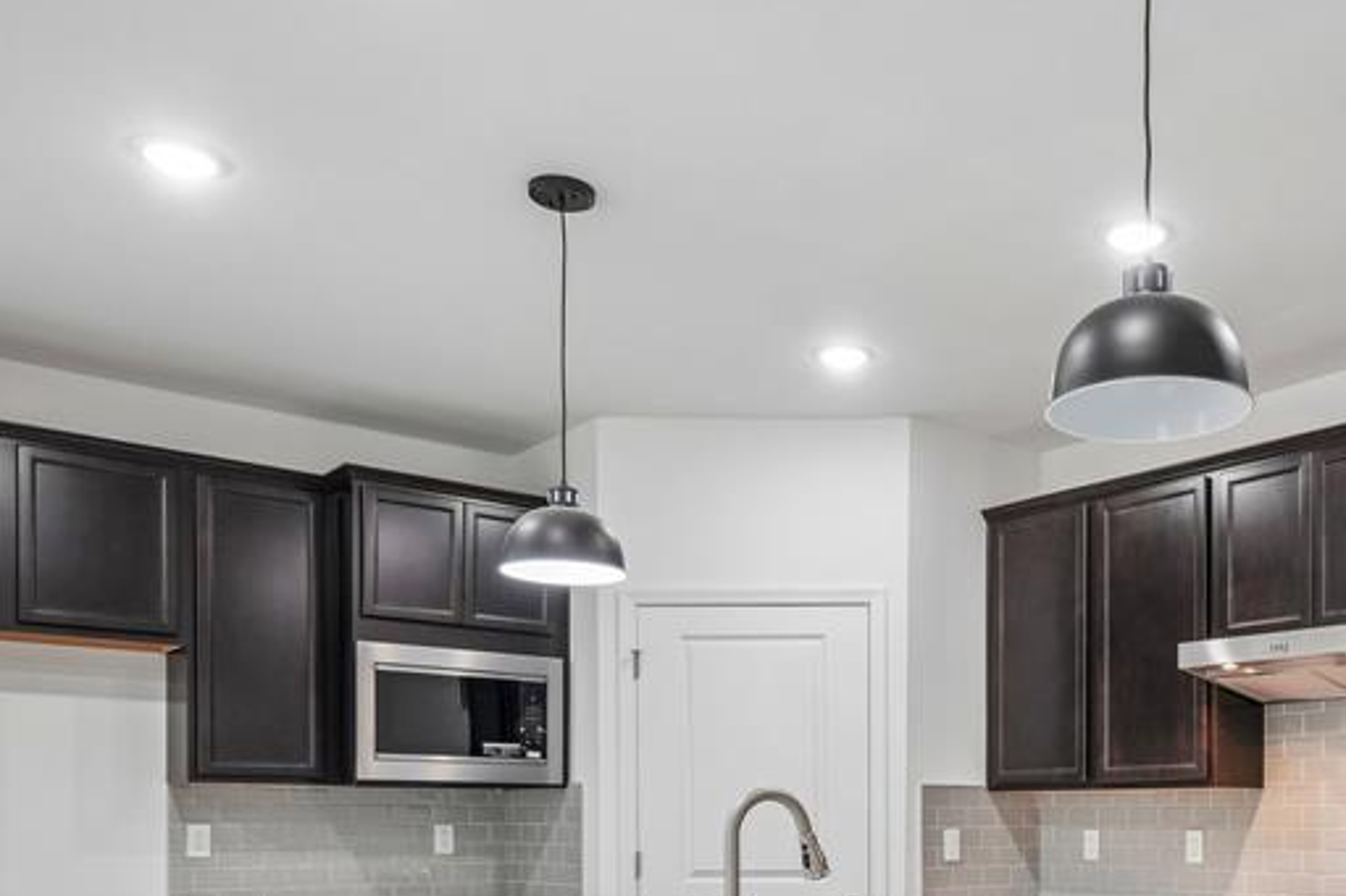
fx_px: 1345
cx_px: 967
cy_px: 843
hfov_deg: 51.4
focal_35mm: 36
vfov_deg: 34.3
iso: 400
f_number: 8
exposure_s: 1/10
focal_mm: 12
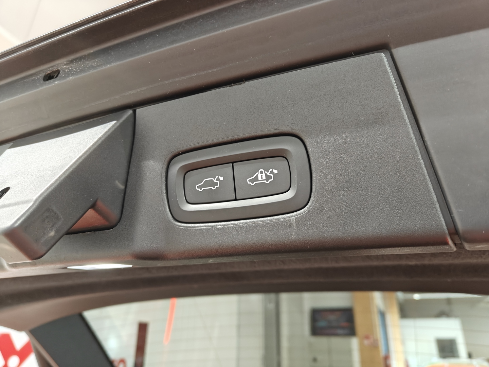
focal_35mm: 24
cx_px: 244
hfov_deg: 71.6
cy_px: 184
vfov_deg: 56.8
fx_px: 339
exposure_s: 1/50
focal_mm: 5.59
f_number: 1.8
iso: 160
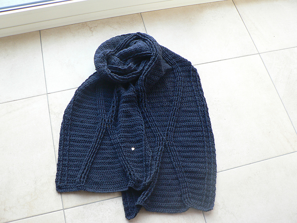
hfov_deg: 51.4
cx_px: 148
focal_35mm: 36
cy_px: 112
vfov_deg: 39.7
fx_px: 309
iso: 150
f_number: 2.8
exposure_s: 1/30
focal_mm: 6
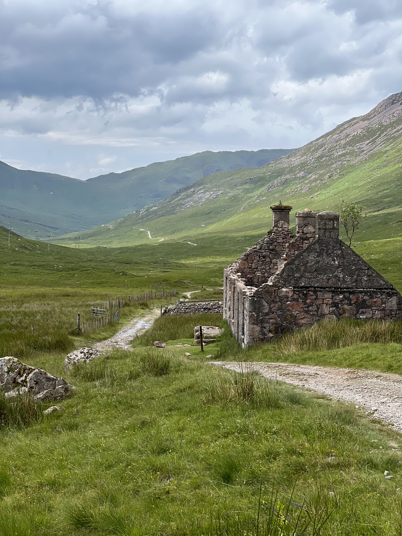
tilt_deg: -1.6
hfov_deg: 19.1
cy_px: 268
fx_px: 1192
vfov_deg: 25.3
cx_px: 201
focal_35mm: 77
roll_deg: -0.5
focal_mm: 9
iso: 32
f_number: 2.8
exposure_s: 1/686
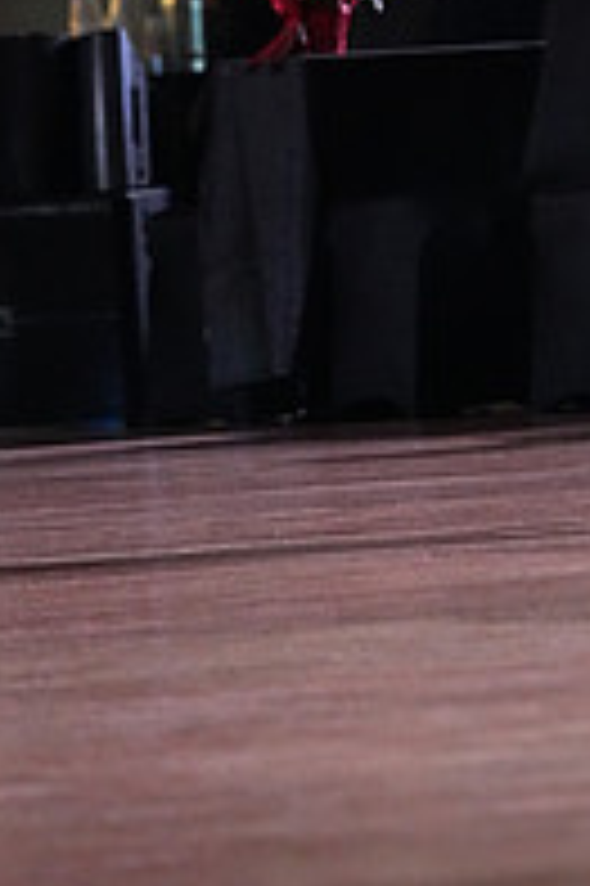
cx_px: 853
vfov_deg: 3.5
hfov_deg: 2.3
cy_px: -274
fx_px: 14504
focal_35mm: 589
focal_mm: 200
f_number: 5
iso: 8000
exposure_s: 1/400
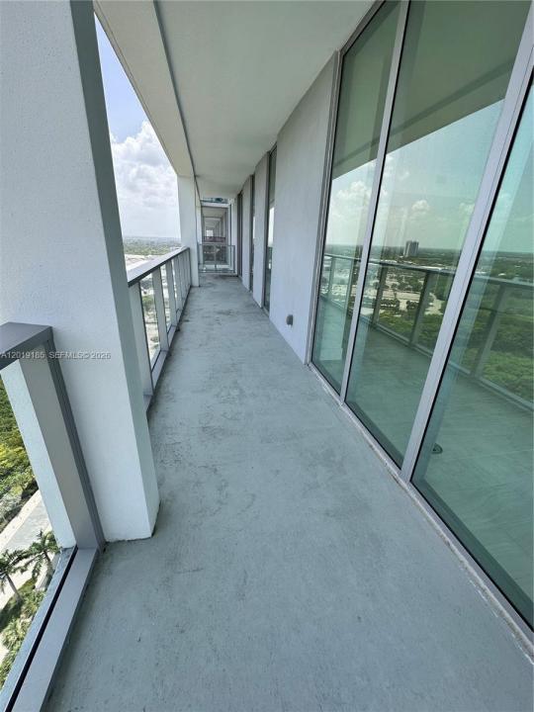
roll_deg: -1.9
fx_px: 288
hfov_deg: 85.7
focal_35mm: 14
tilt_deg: -21.8
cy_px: 356
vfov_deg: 102.1
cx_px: 267
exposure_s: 1/754
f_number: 2.2
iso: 40
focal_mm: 2.22
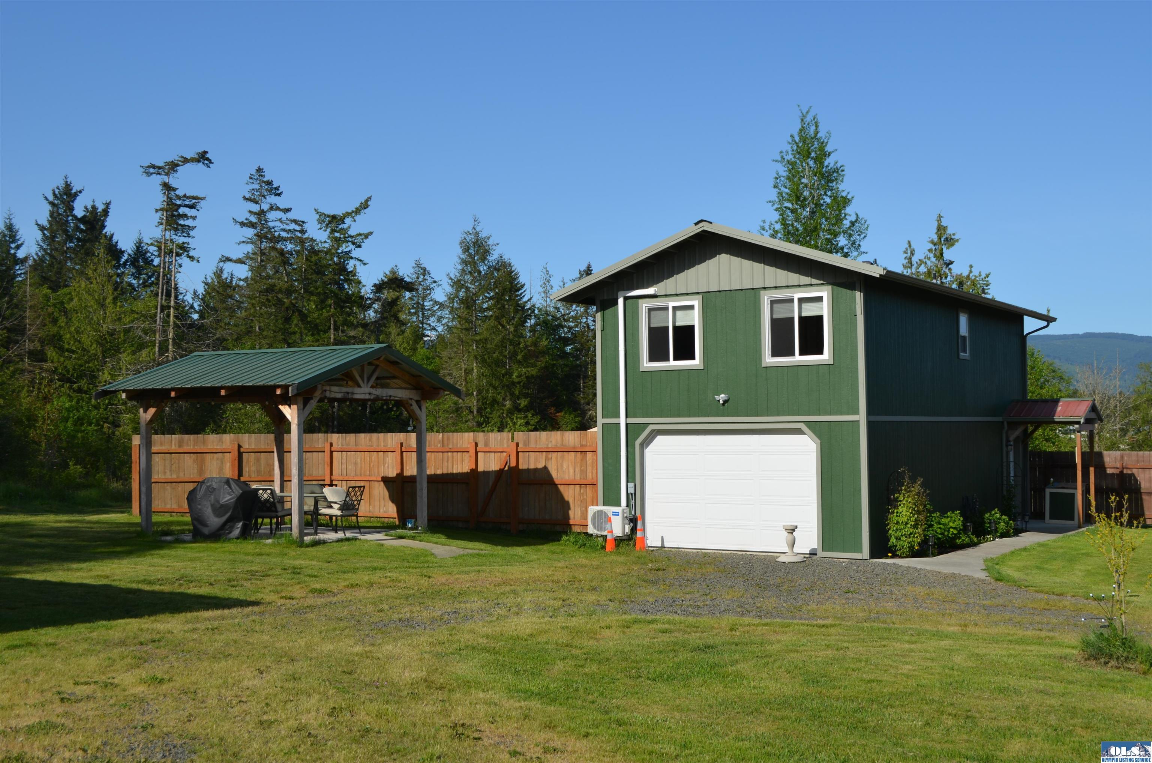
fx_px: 1245
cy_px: 382
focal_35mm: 39
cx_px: 576
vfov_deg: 34.1
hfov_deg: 49.6
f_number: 9
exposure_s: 1/320
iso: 100
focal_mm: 26
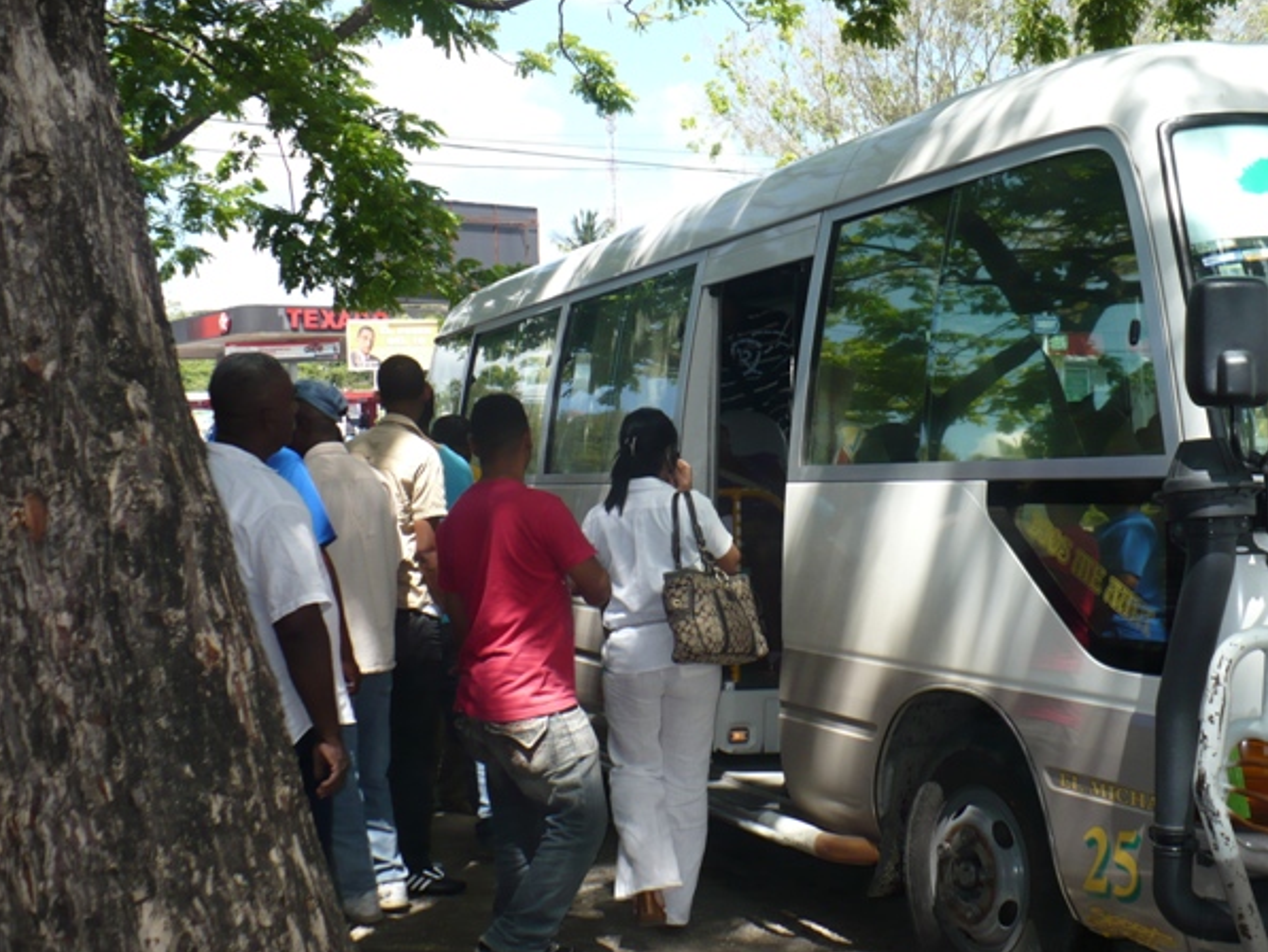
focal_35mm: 45
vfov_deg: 32.2
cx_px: 673
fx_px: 1649
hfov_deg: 42.0
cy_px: 495
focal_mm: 7
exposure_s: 1/400
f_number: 2.9
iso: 100
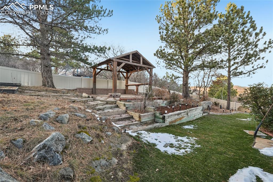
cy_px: 91
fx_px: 114
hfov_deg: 100.4
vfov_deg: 77.3
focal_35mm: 15
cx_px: 136
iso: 800
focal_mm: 10
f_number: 8
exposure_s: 1/20
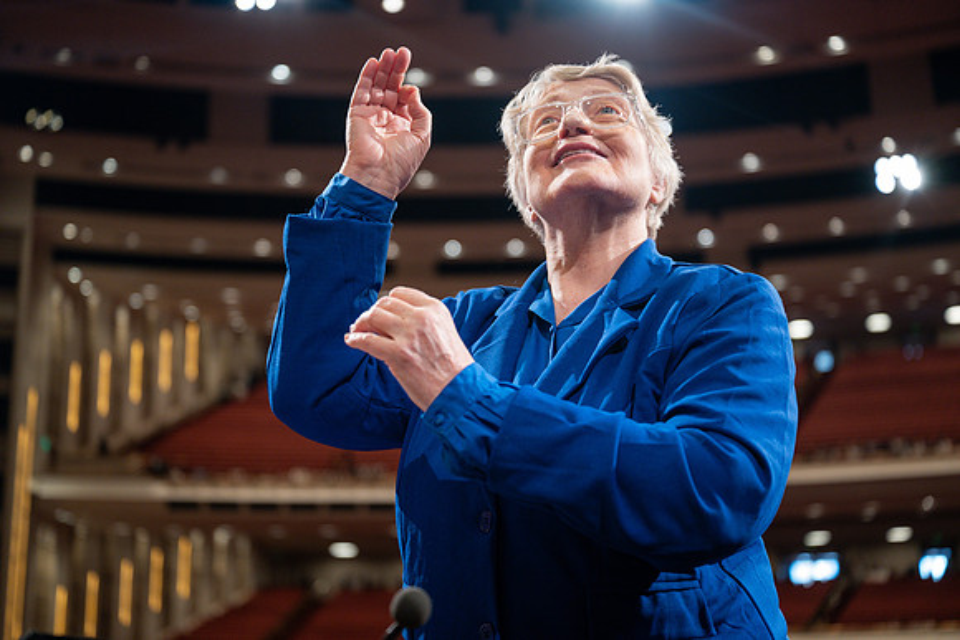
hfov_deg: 38.9
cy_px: 320
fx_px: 1360
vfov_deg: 26.5
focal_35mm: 51
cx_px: 480
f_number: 2.8
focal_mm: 51
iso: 1600
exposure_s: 1/320
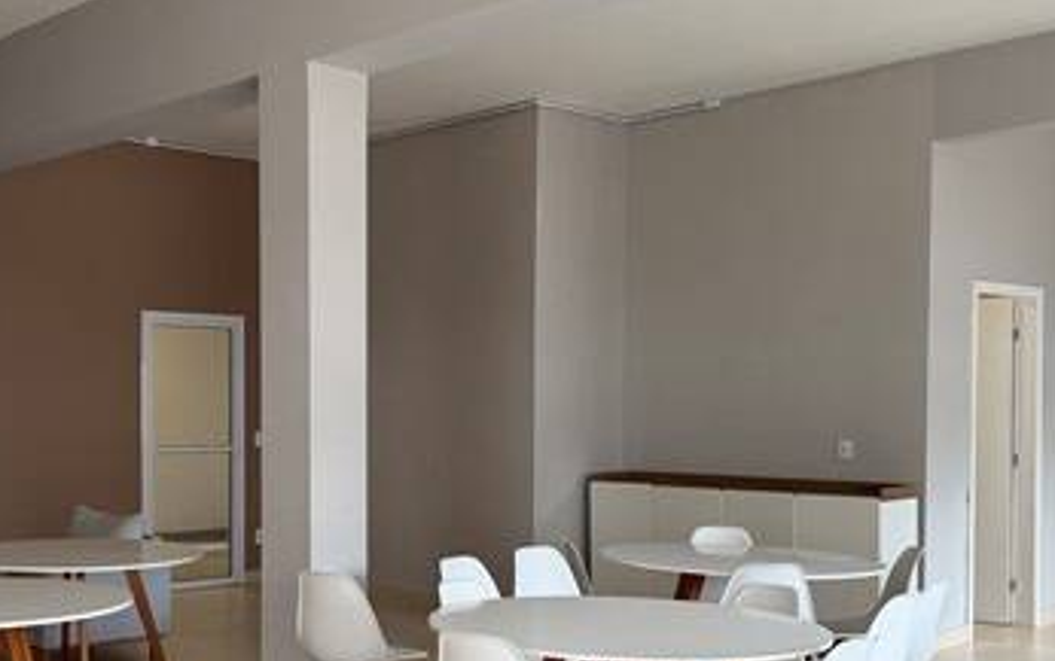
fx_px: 1353
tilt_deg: -0.3
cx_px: 305
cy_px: 429
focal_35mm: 47
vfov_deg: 27.4
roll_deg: -1.2
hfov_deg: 41.7
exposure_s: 1/112
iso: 200
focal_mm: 6.76
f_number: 1.78
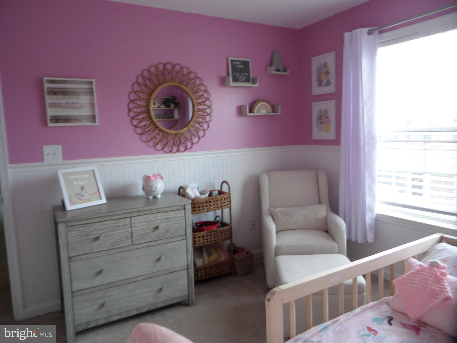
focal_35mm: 24
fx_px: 317
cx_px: 228
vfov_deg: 56.8
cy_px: 172
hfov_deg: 71.6
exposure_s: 1/30
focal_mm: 4
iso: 100
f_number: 3.2
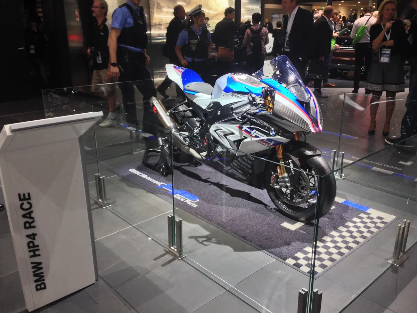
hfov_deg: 55.4
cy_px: 156
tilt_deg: -19.7
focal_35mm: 33
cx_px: 208
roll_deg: +1.2
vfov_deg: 42.9
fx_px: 398
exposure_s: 1/60
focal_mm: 4.12
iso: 50
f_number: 2.4
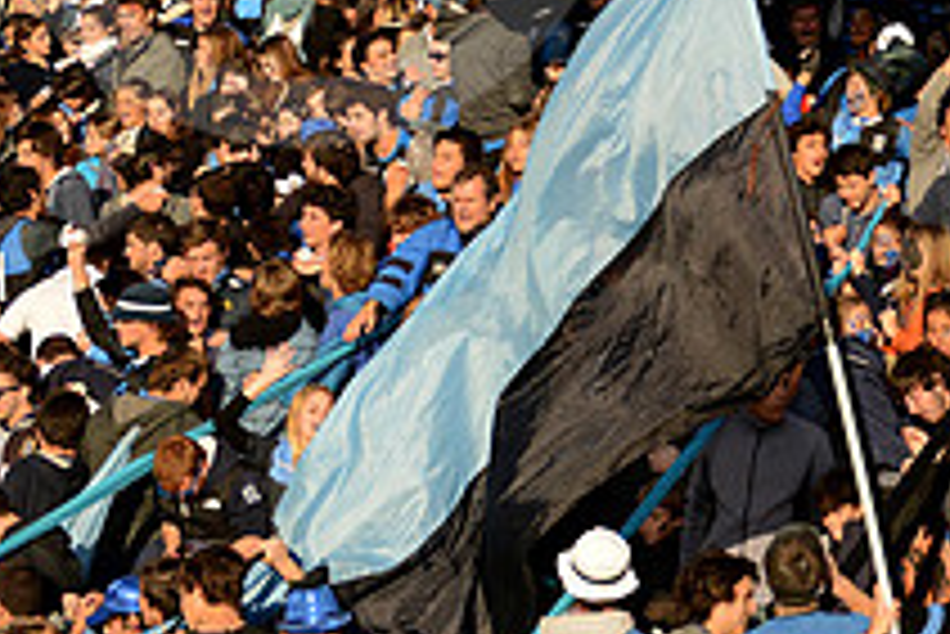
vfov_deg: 10.2
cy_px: -173
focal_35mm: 132
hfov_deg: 15.1
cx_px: 1072
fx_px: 3486
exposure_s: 1/4000
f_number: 3.5
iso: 640
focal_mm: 48
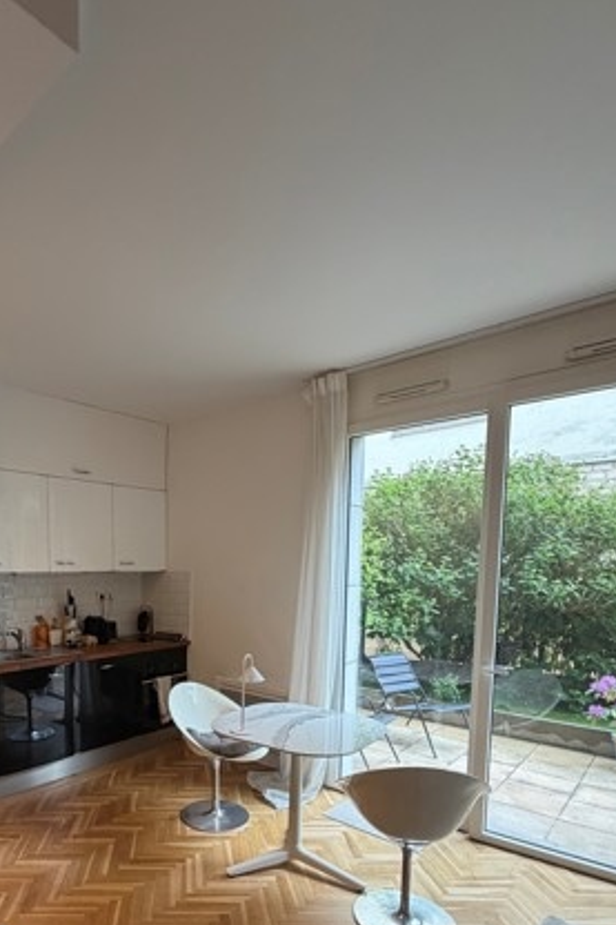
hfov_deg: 57.2
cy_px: 625
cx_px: 175
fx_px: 539
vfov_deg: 78.3
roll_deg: +0.7
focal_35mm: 21
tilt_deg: -6.1
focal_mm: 2.22
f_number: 2.2
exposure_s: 1/121
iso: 250
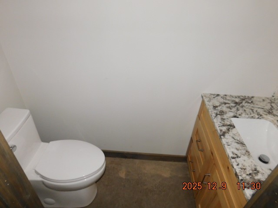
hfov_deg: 73.9
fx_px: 185
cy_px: 104
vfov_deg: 58.9
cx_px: 139
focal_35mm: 23
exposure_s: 1/30
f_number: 3
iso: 200
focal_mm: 4
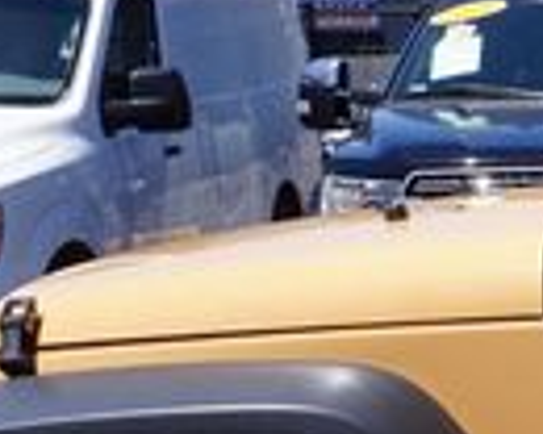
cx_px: 973
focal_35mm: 131
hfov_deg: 13.2
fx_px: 2110
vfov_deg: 11.6
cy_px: 430
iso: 100
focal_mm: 19
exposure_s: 1/80
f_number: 13
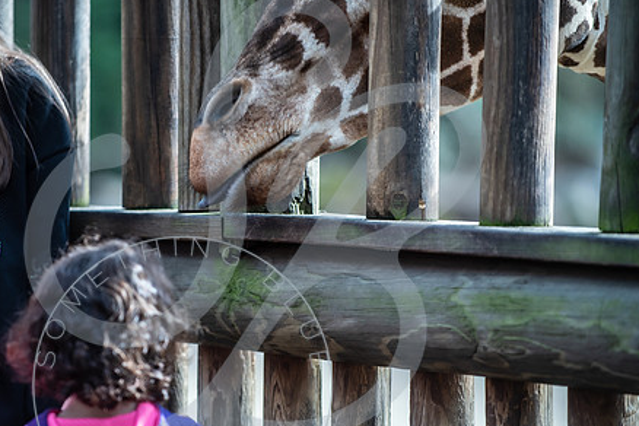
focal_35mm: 265
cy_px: 263
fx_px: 4703
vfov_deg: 5.2
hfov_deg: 7.8
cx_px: 255
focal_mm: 200
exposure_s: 1/320
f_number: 2.8
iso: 200
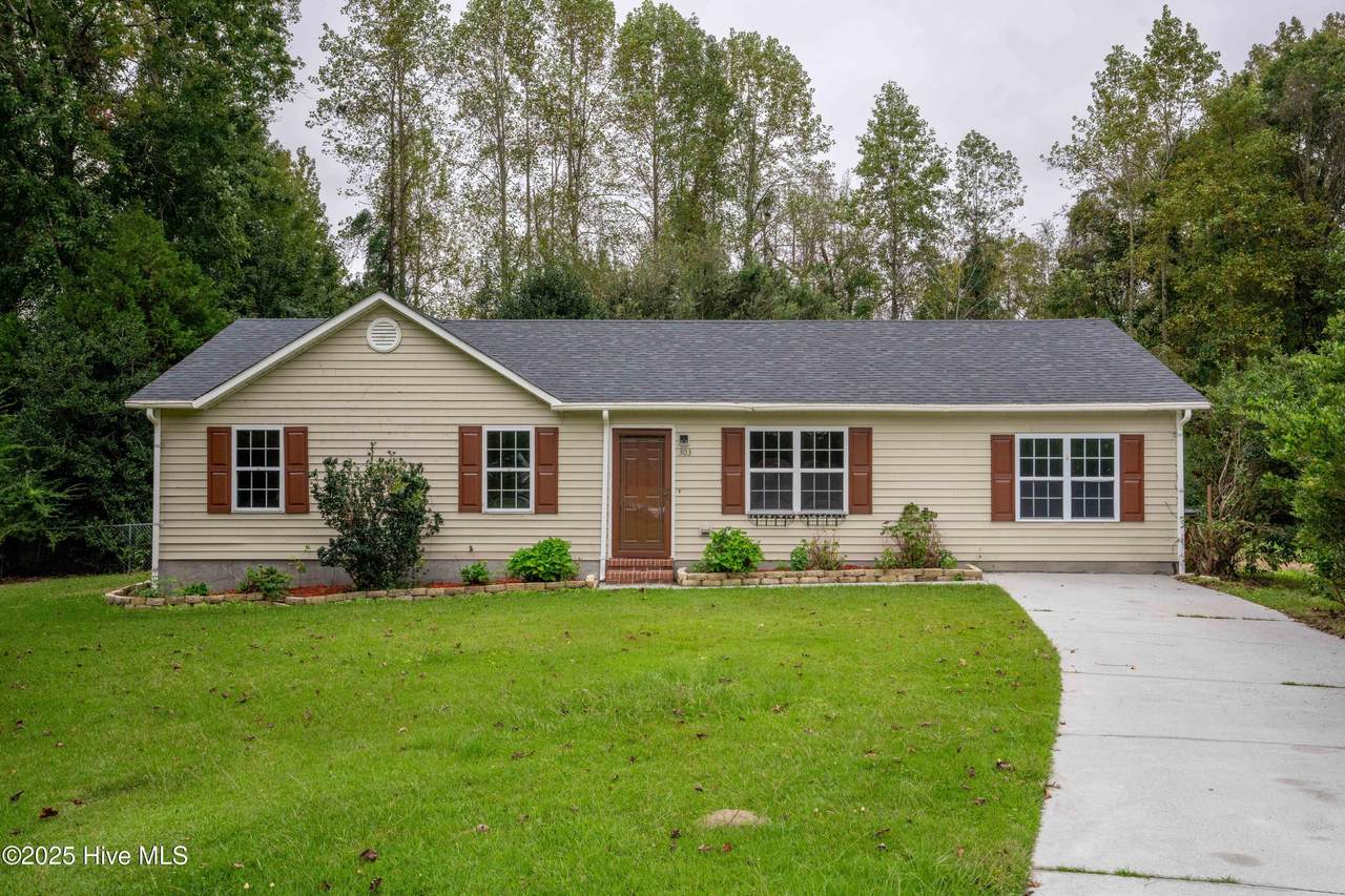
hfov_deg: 60.3
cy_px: 448
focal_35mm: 31
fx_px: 1158
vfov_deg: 42.3
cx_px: 672
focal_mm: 31
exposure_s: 1/160
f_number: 11
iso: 400
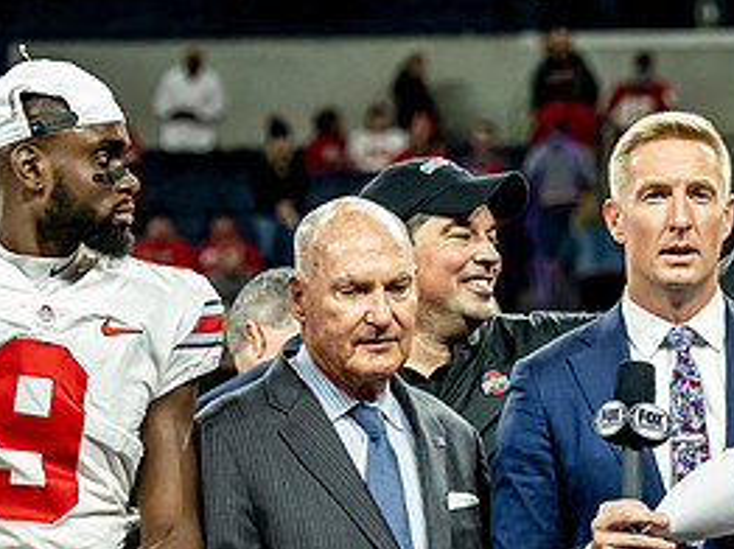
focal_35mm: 430
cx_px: 667
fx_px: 9109
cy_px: 220
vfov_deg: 3.5
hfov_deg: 4.6
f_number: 3.5
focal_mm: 97
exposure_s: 1/500
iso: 2500
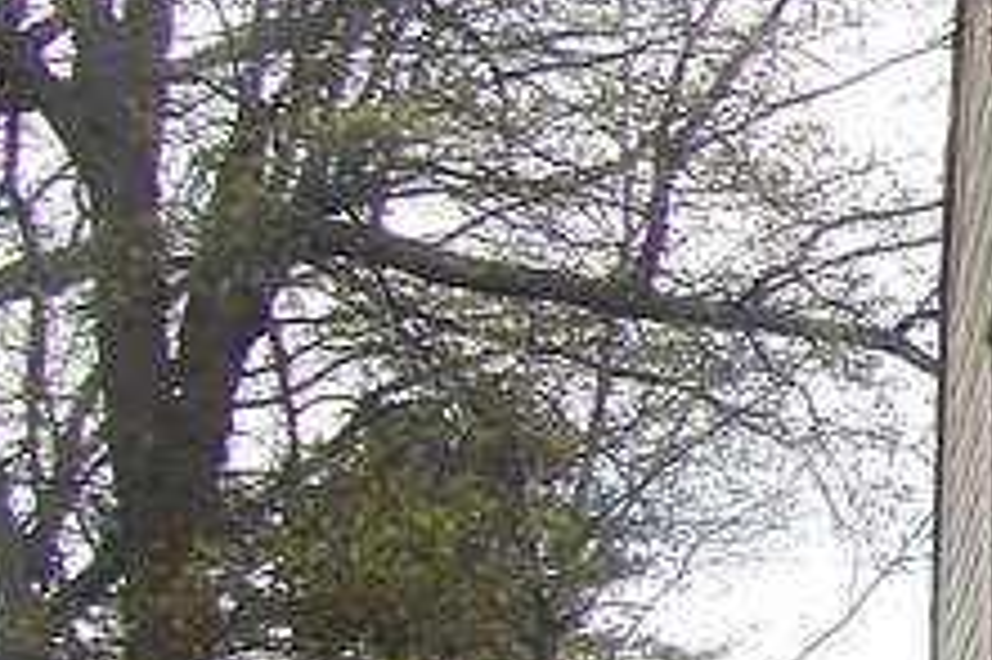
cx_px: 2487
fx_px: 6471
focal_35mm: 235
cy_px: 584
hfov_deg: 8.0
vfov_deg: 5.8
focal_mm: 7
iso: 100
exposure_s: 1/696
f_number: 3.7
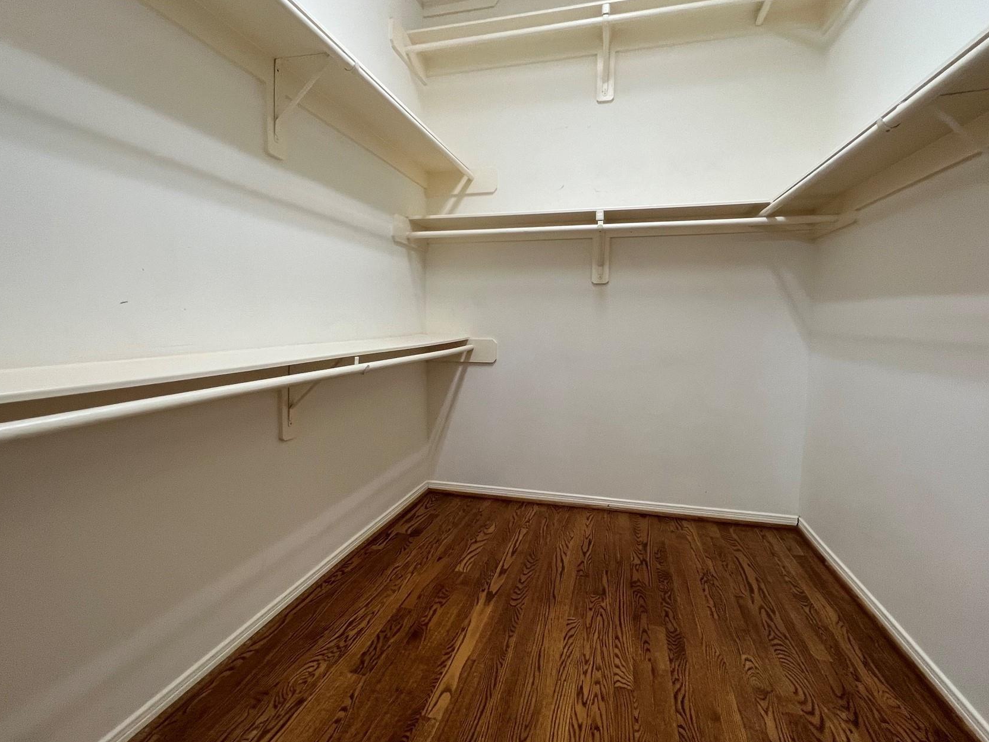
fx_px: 457
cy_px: 351
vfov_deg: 78.0
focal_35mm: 16
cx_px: 497
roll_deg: -0.2
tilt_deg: -4.3
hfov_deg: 94.5
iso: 160
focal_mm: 1.57
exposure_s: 1/120
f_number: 1.8
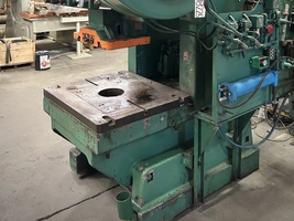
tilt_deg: -6.5
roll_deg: +0.1
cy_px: 22
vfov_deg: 34.7
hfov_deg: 47.8
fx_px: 331
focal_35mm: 39
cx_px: 162
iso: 500
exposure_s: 1/40
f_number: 1.5
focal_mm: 5.7
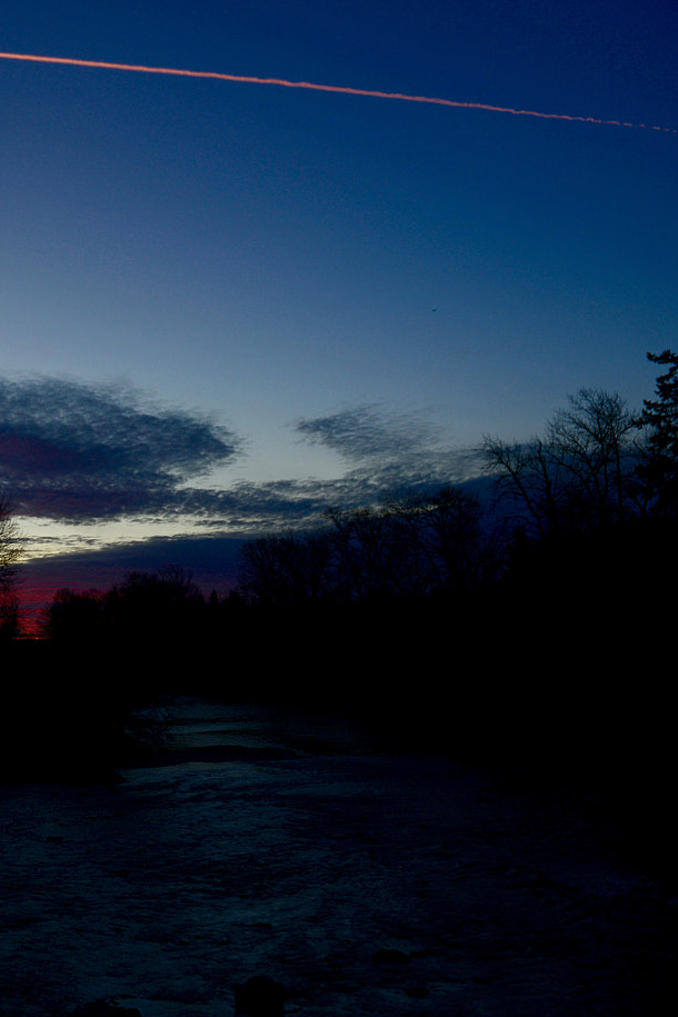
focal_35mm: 42
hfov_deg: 28.3
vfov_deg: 46.4
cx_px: -108
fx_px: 1186
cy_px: 530
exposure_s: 1/80
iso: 100
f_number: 4.5
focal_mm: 24
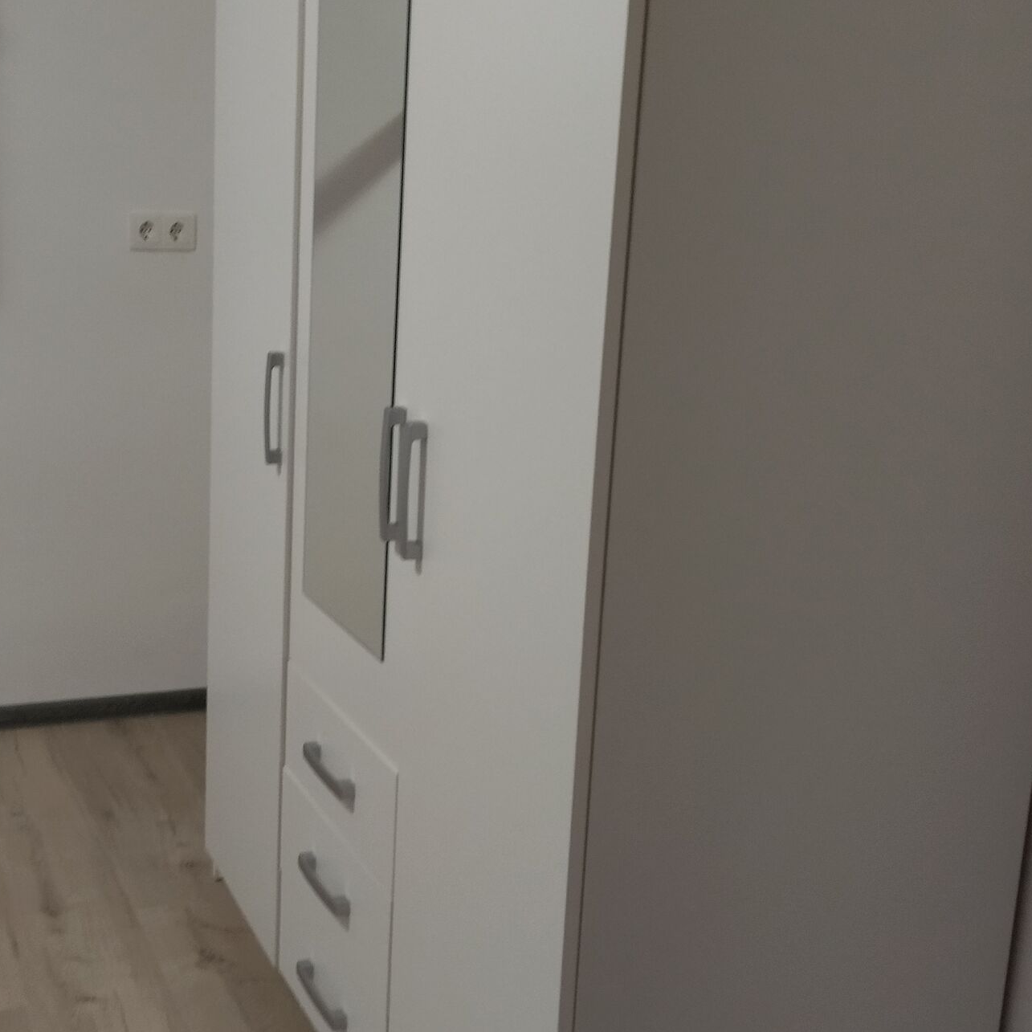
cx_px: 304
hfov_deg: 32.4
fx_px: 1754
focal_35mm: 52
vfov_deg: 32.8
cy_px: 532
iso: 281
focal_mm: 4.74
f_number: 1.79
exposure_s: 1/33
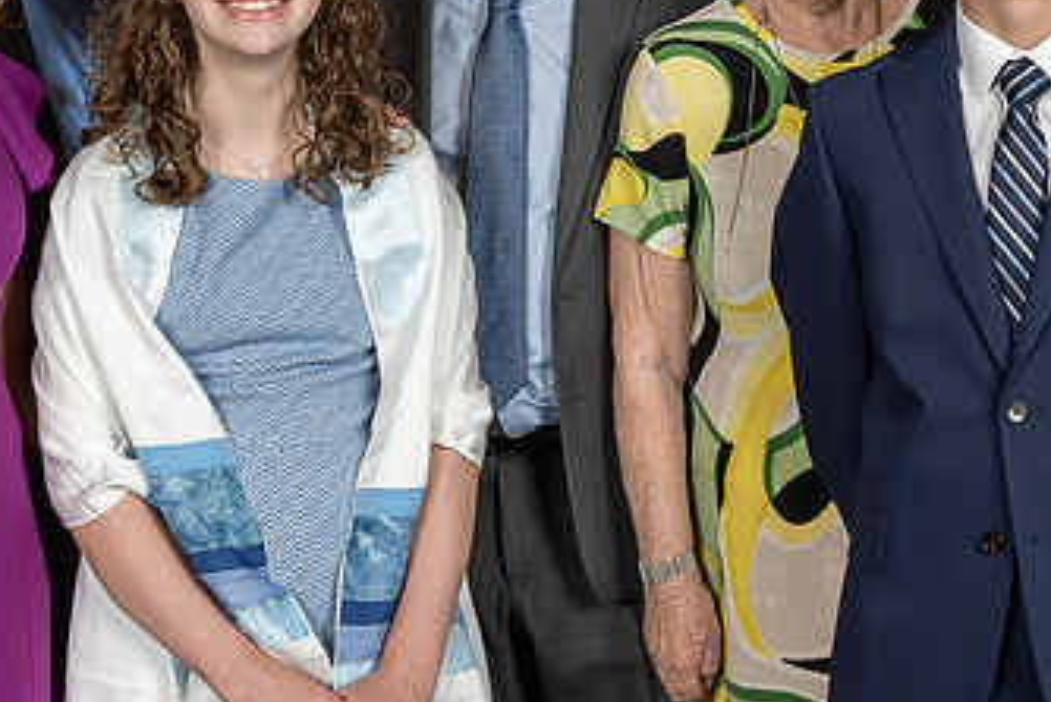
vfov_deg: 14.8
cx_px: 499
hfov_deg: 22.1
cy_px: 96
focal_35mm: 92
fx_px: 2687
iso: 640
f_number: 8
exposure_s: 1/200
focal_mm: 32
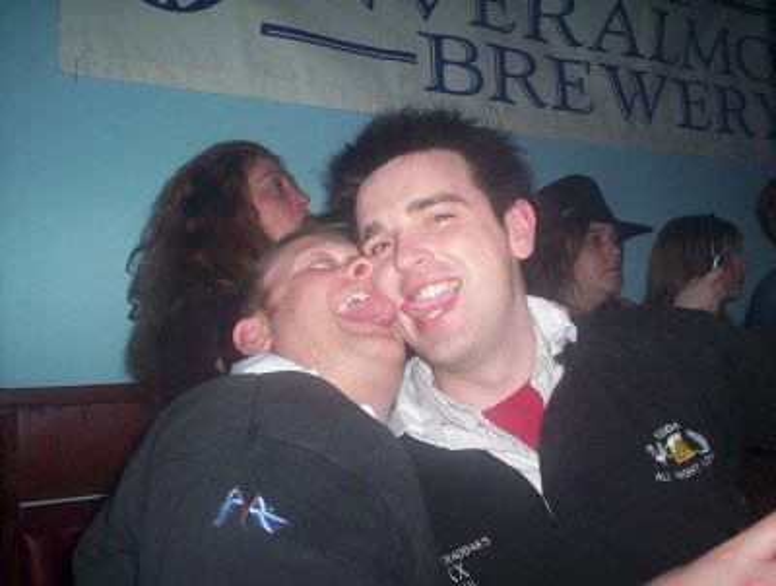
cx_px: 388
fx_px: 854
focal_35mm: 38
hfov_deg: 48.9
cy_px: 293
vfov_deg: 37.9
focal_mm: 4.99
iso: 140
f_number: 4.5
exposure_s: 1/60
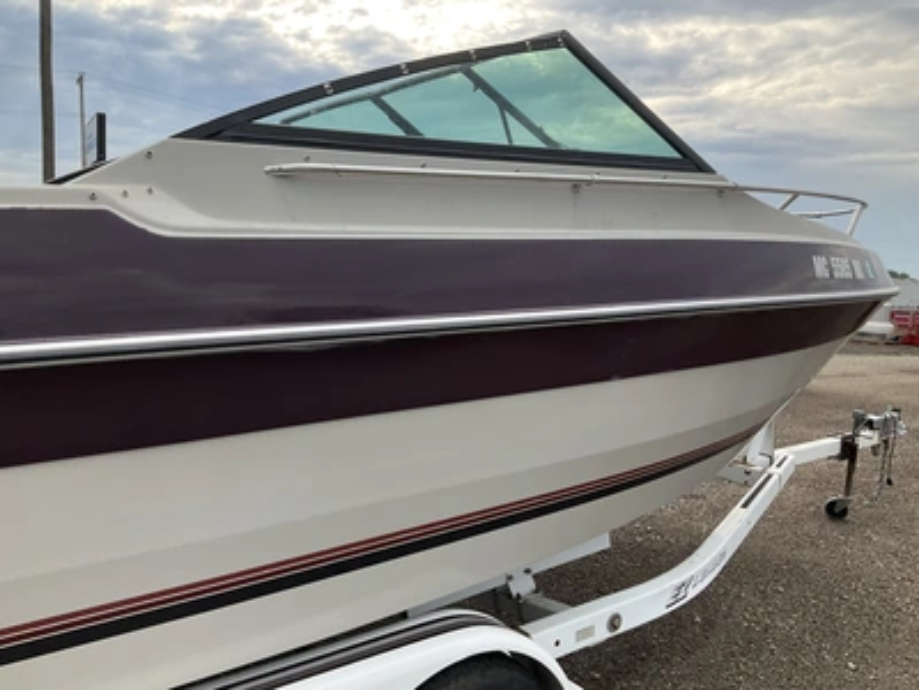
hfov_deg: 61.7
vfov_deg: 48.2
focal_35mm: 29
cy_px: 345
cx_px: 460
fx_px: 770
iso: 25
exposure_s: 1/529
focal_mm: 3
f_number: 1.8
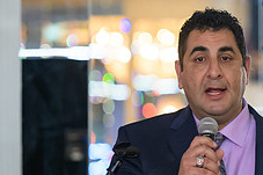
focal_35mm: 345
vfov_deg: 4.0
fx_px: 2519
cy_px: 151
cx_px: 228
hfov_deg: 6.0
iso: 1000
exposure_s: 1/125
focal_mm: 135
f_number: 3.2
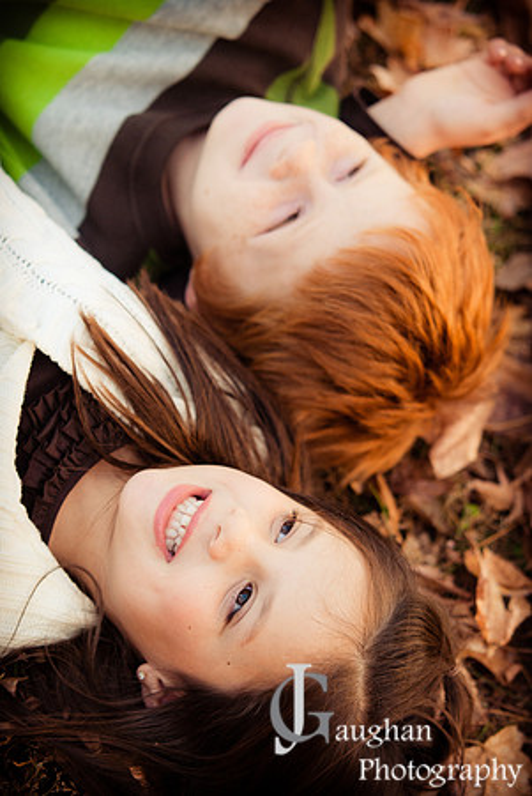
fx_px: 2322
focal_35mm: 105
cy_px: 398
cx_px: 266
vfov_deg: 19.4
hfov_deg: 13.1
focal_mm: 70
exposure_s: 1/200
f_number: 2.8
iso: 250
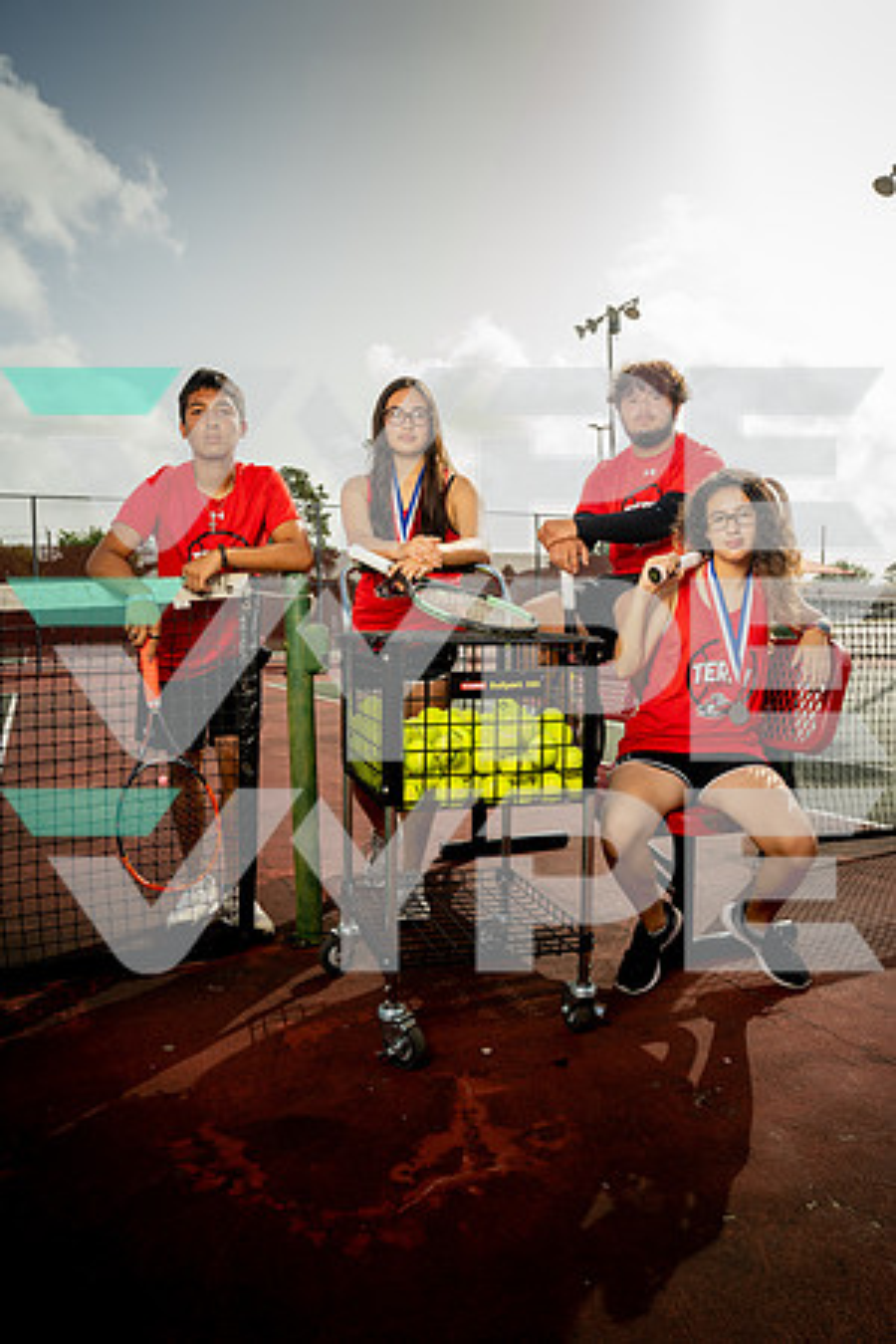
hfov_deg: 53.1
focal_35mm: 24
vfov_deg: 73.7
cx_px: 448
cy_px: 672
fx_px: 896
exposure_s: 1/250
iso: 50
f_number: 6.3
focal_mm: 24
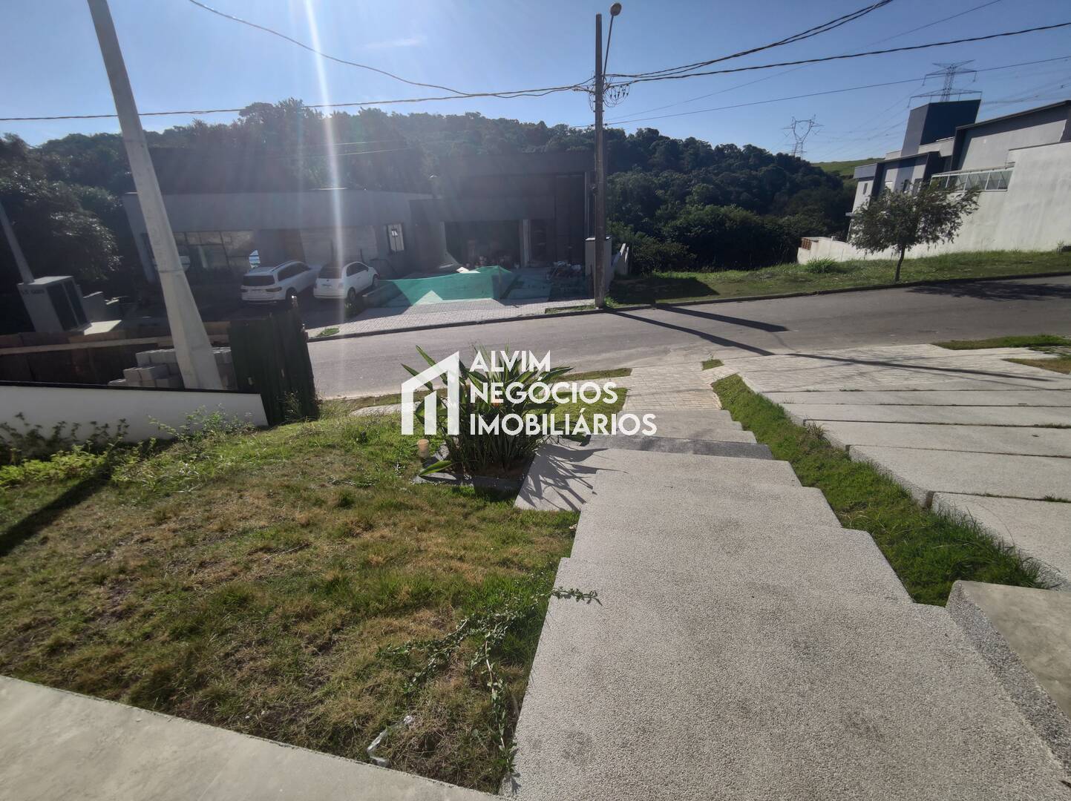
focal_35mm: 16
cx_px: 536
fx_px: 495
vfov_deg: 78.0
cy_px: 400
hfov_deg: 94.5
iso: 100
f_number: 2.2
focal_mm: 2.35
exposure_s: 1/1529
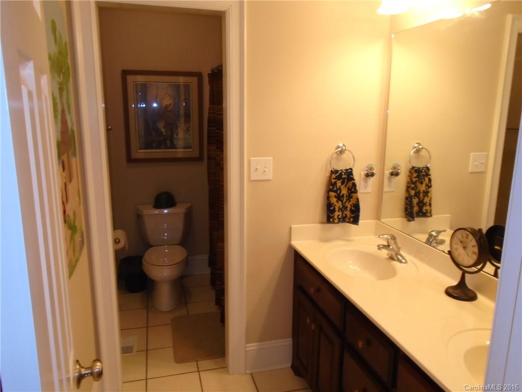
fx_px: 392
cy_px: 196
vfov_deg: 53.1
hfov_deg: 67.3
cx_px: 261
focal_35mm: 26
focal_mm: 4.6
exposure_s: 1/30
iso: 200
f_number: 3.2
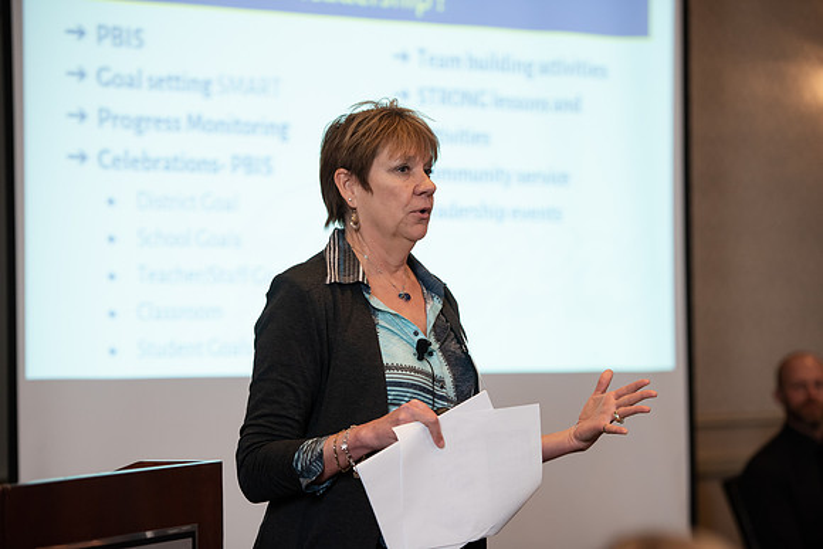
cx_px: 412
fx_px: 2790
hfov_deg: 16.8
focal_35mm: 122
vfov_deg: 11.2
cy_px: 274
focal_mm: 122
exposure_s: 1/200
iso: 1250
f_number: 3.2
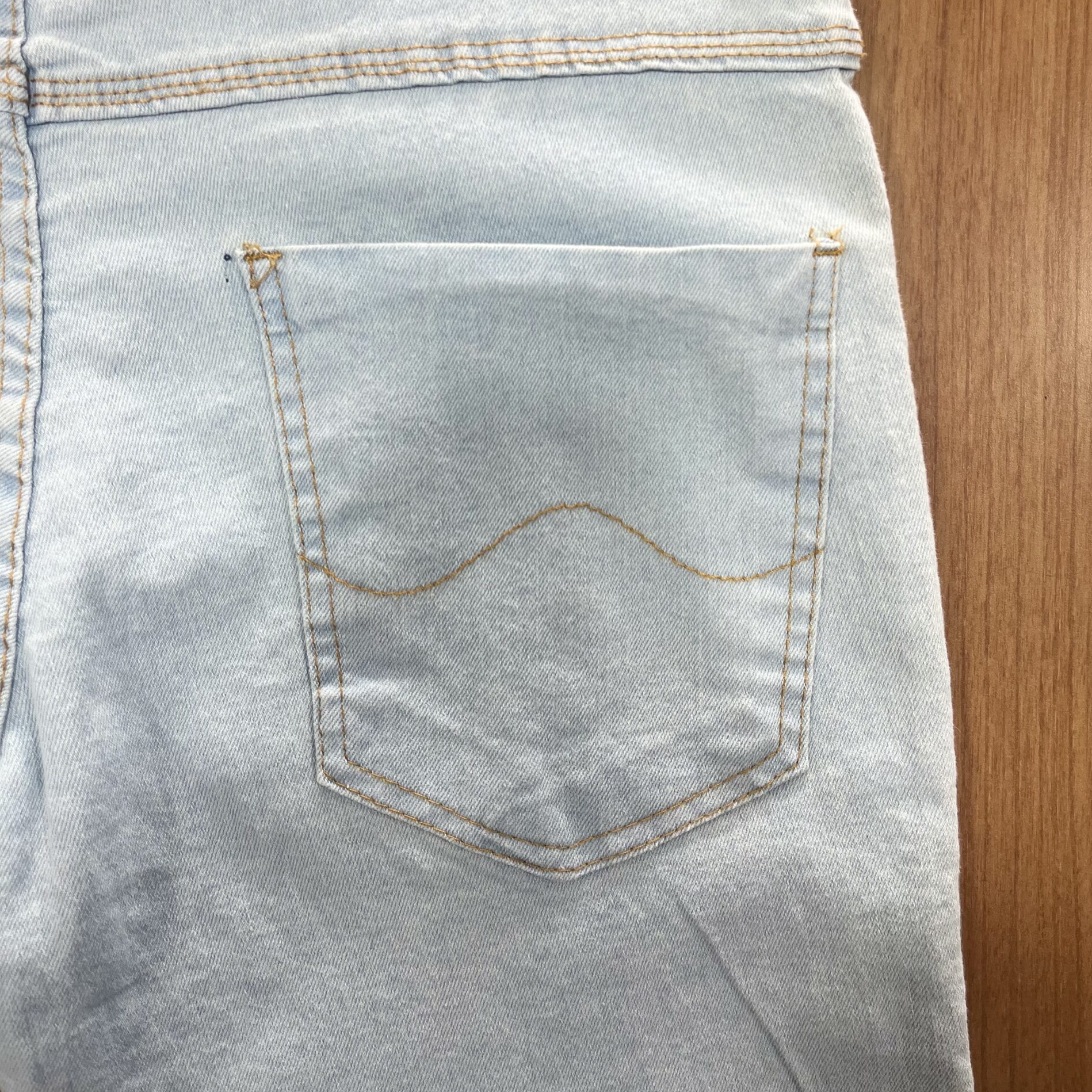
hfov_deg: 52.5
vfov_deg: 51.8
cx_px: 544
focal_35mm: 31
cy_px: 391
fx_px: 1106
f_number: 1.6
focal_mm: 5.1
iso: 80
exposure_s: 1/60
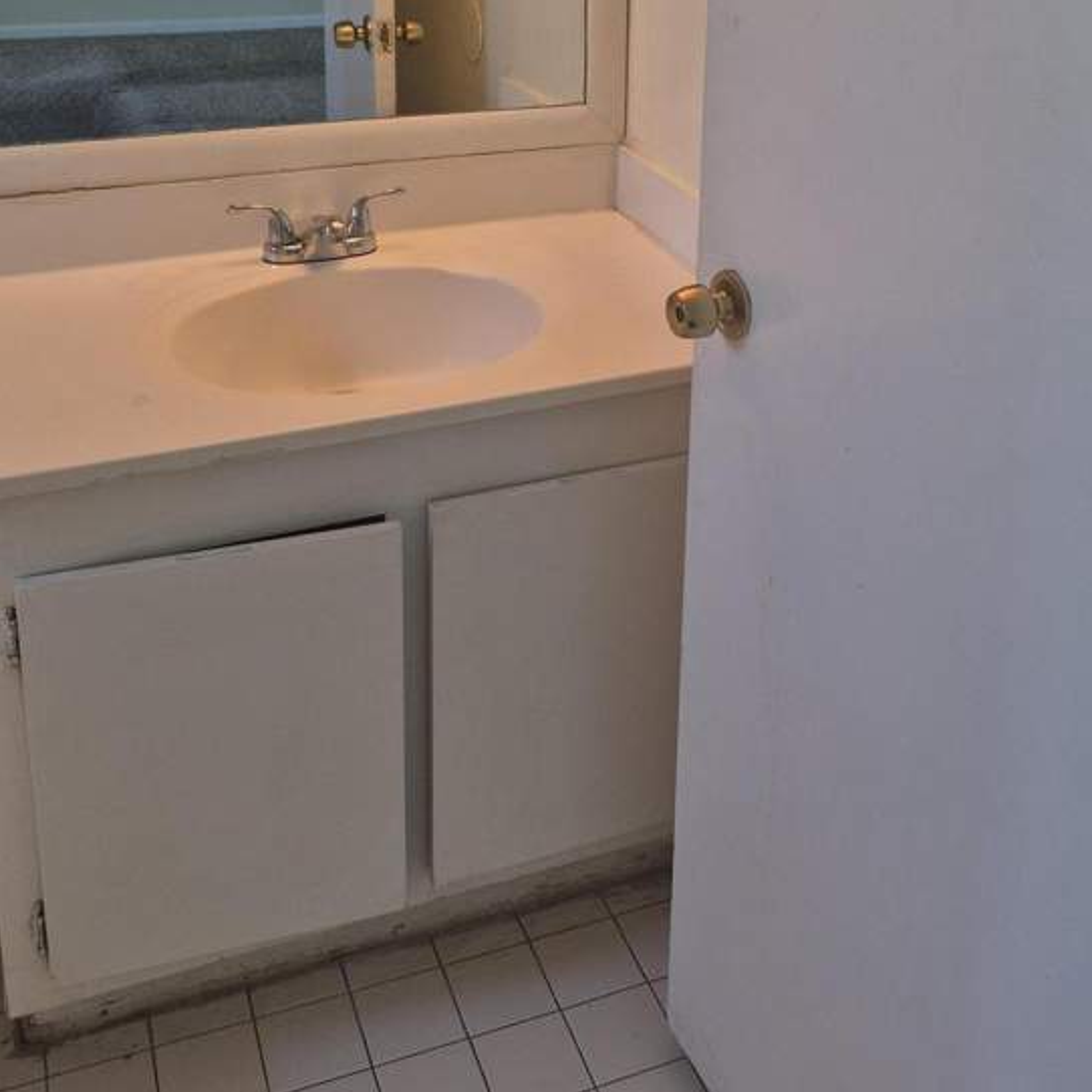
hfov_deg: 41.8
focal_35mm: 40
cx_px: 578
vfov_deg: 39.2
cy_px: 135
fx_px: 1428
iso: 50
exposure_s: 1/120
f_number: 1.8
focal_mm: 5.4
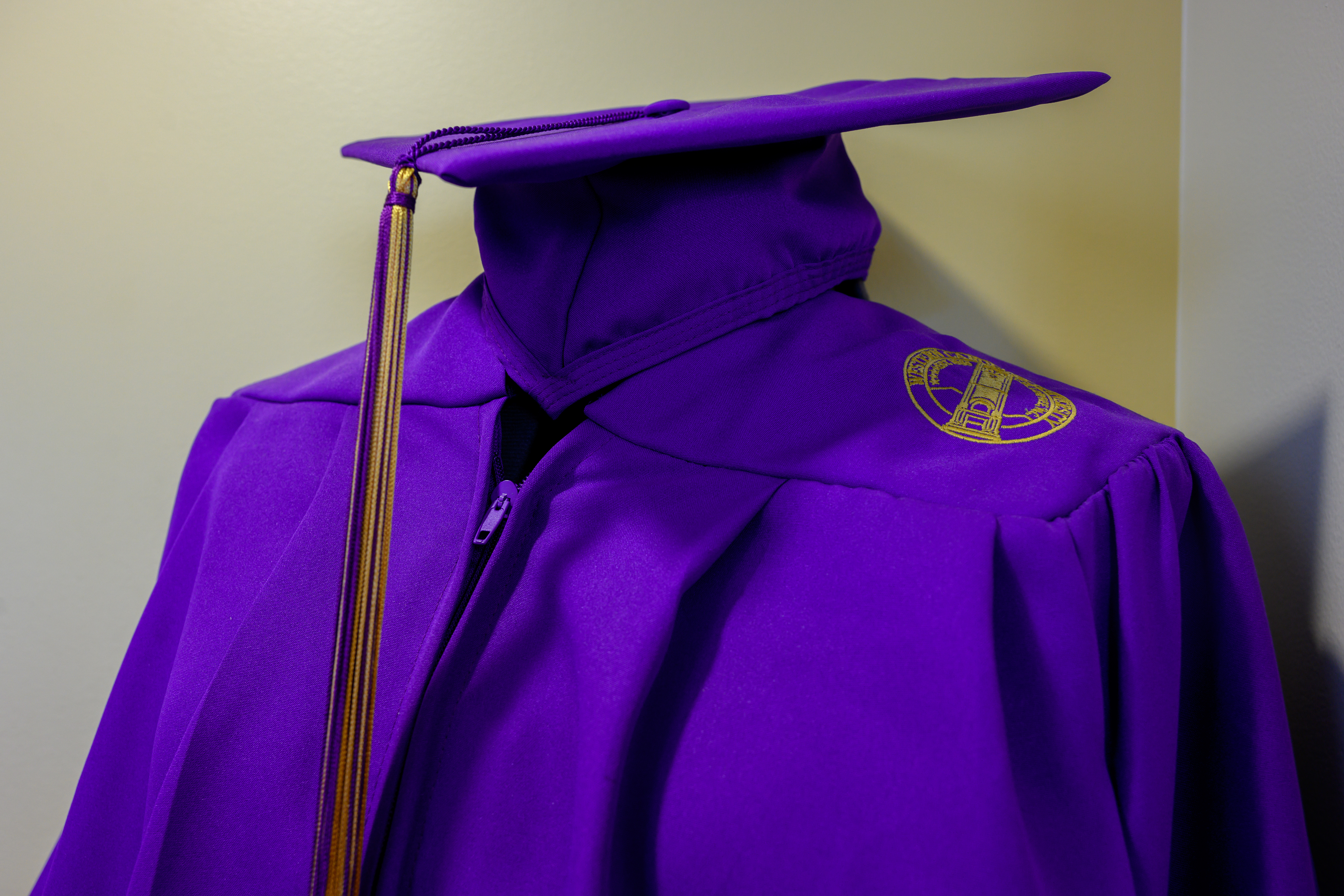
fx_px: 1083
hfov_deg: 63.7
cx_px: 672
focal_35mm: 29
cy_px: 448
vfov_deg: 45.0
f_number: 5.6
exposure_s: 1/25
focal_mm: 29
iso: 500
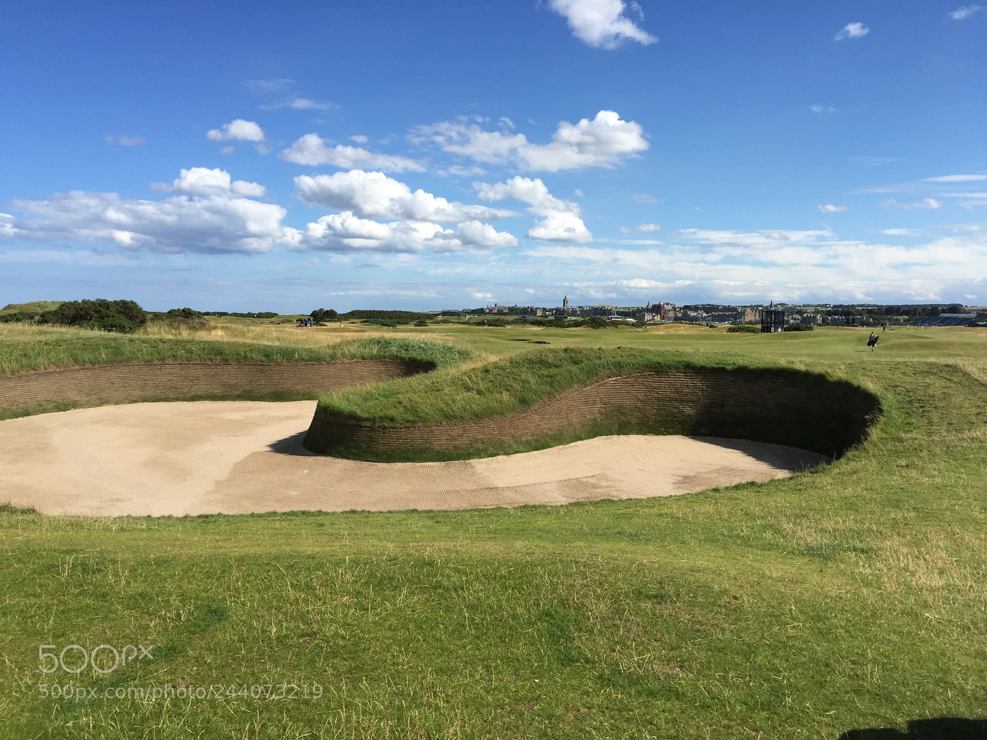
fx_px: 827
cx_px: 494
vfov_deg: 48.2
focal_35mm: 29
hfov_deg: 61.7
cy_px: 370
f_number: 2.2
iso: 32
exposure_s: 1/2475
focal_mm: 4.15
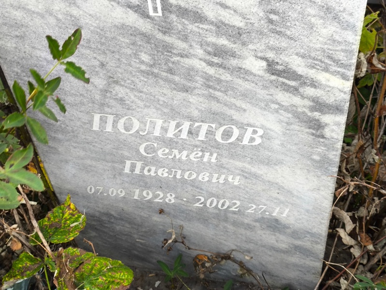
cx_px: 193
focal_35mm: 50
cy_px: 145
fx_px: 558
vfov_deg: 29.1
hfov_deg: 38.2
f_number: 1.7
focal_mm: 4.71
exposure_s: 1/60
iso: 64
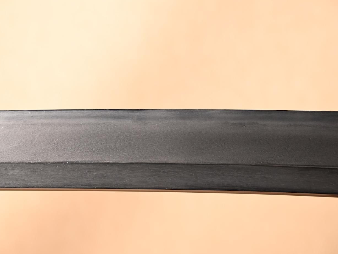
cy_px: 126
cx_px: 162
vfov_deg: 14.1
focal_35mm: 105
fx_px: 1025
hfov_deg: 18.7
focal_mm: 64
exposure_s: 1/2
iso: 100
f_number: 5
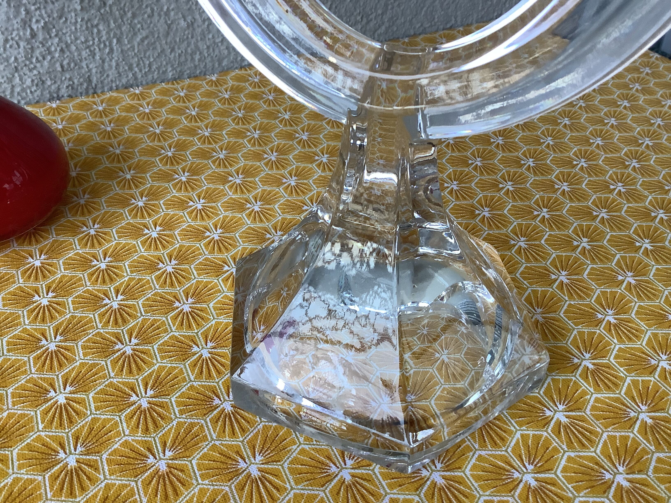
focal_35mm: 31
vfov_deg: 45.4
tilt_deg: -37.7
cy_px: 252
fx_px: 601
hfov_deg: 58.4
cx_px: 336
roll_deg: +0.0
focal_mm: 3.3
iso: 200
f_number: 2.4
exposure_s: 1/50
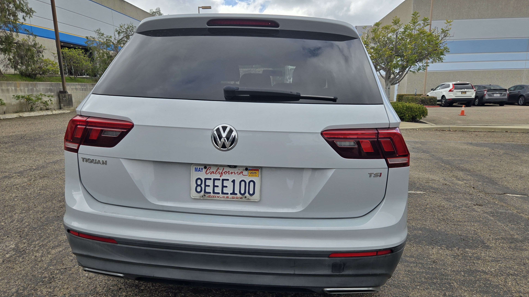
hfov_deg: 71.9
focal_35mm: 26
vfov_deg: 44.2
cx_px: 267
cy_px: 174
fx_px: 365
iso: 25
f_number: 1.8
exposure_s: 1/1809
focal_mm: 5.4
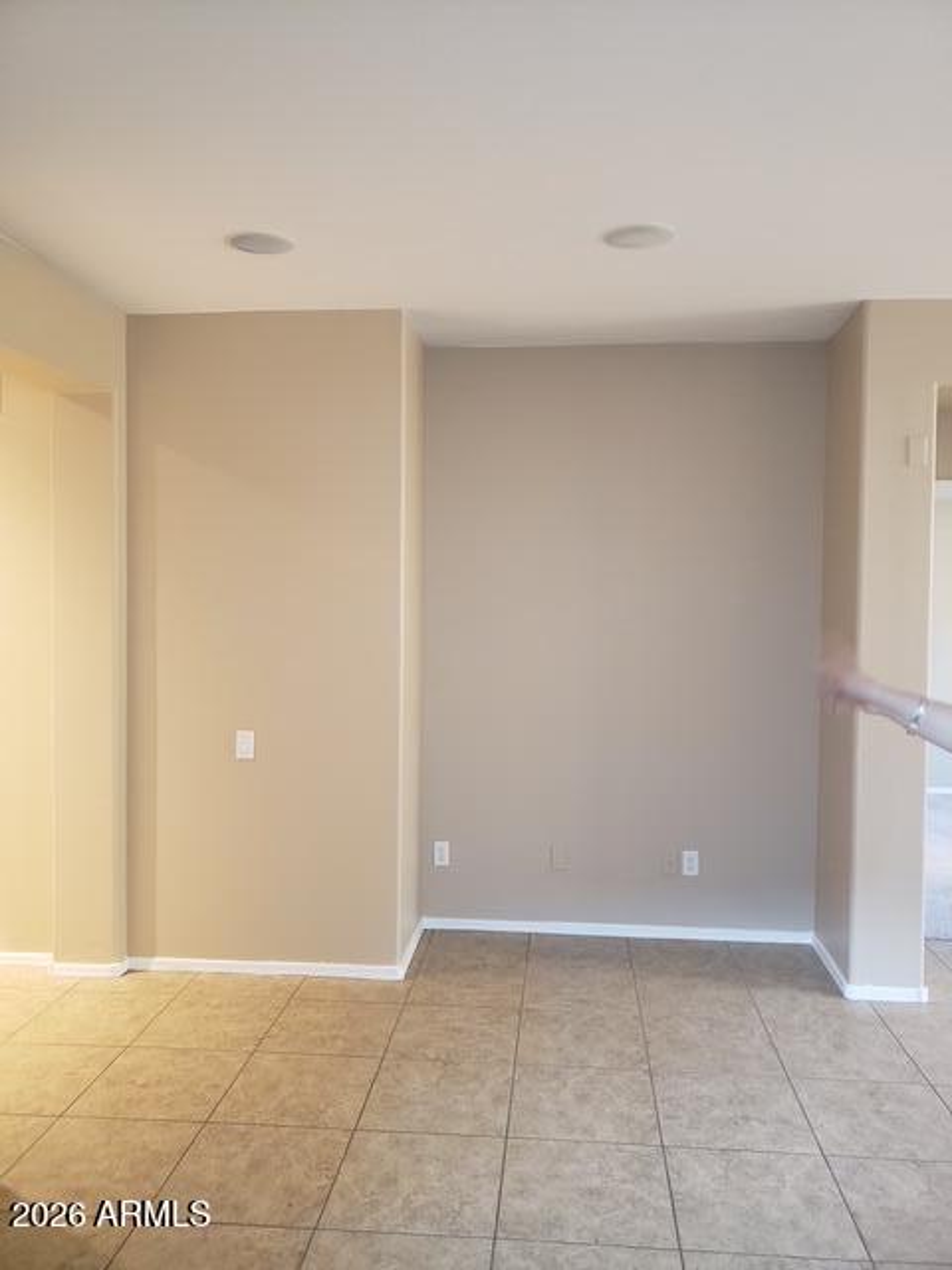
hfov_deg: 53.1
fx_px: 953
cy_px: 635
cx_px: 476
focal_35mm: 26
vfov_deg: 67.3
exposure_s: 1/30
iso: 250
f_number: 1.5
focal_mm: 4.3
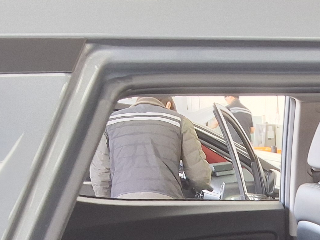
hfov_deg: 21.4
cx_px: 349
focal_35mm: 87
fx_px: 804
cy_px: 370
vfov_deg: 15.5
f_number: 1.9
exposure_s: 1/40
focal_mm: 2.91
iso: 64
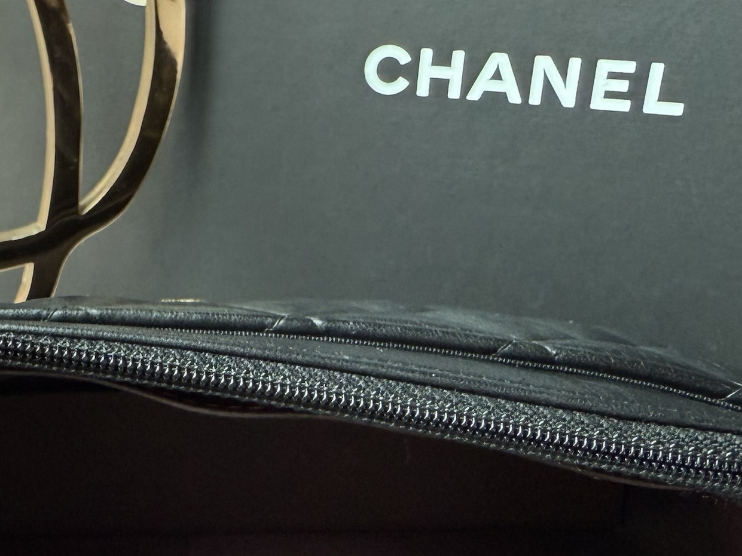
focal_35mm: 58
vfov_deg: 24.9
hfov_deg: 32.9
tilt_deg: -26.9
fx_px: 1243
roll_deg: +0.0
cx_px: 242
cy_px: 438
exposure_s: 1/99
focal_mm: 2.22
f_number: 2.2
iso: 100
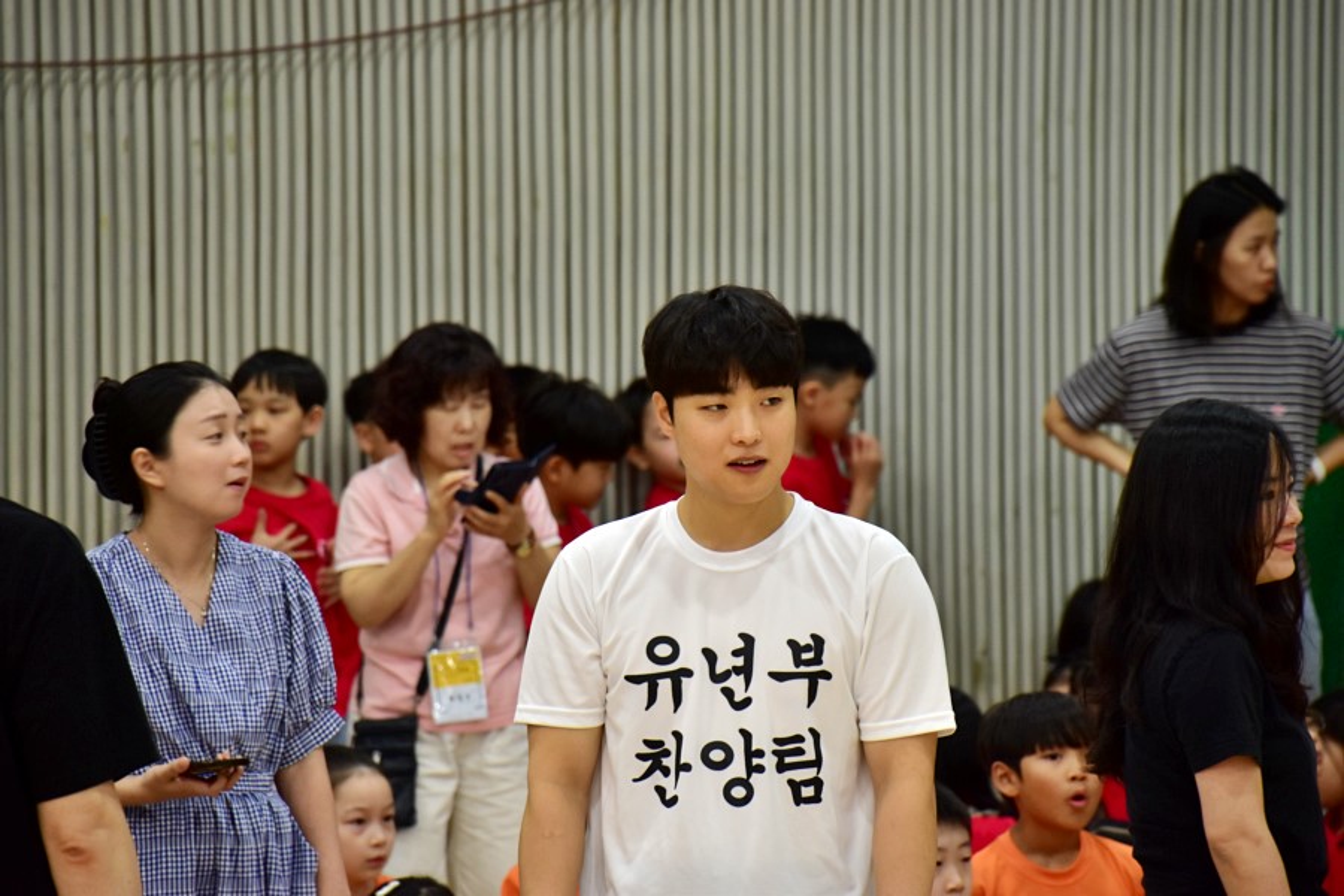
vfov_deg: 4.6
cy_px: 448
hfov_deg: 6.9
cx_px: 672
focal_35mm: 300
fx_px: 11199
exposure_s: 1/50
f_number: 6.3
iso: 800
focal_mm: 200
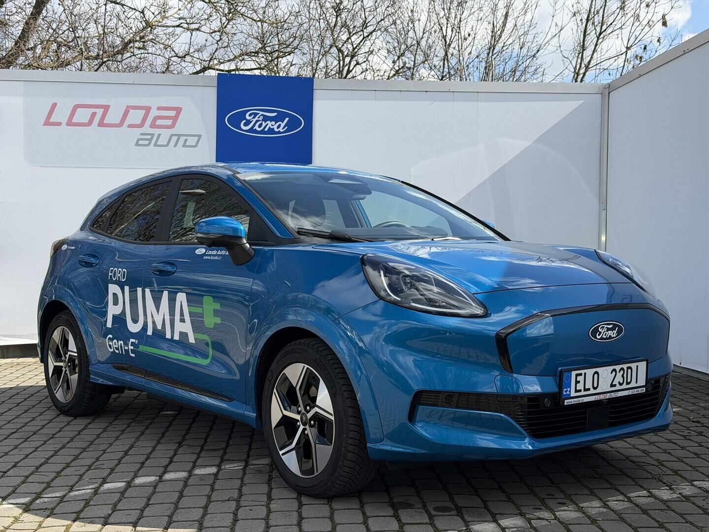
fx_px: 983
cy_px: 266
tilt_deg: -1.4
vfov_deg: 30.3
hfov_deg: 39.7
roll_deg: +0.4
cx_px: 354
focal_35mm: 48
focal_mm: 6.76
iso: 64
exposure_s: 1/3704
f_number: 1.78
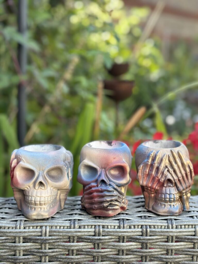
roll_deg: -0.4
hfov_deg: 30.3
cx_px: 99
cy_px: 132
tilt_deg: -9.9
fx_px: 366
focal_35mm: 48
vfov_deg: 39.7
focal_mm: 6.86
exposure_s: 1/320
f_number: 1.78
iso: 80
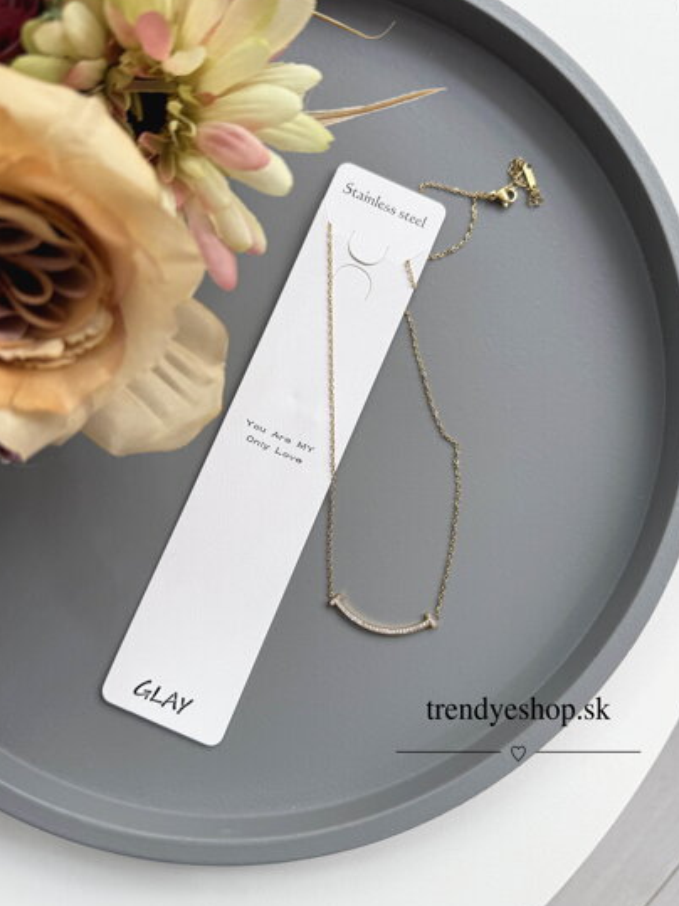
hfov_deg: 49.7
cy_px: 409
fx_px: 733
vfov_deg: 63.3
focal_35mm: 28
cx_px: 331
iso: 80
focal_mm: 6.76
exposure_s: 1/329
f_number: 1.78
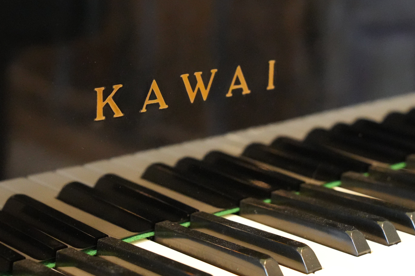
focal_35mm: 93
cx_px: 203
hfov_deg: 22.0
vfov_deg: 14.7
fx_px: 1070
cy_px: 104
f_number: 2.8
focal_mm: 39
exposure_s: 1/100
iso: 6400
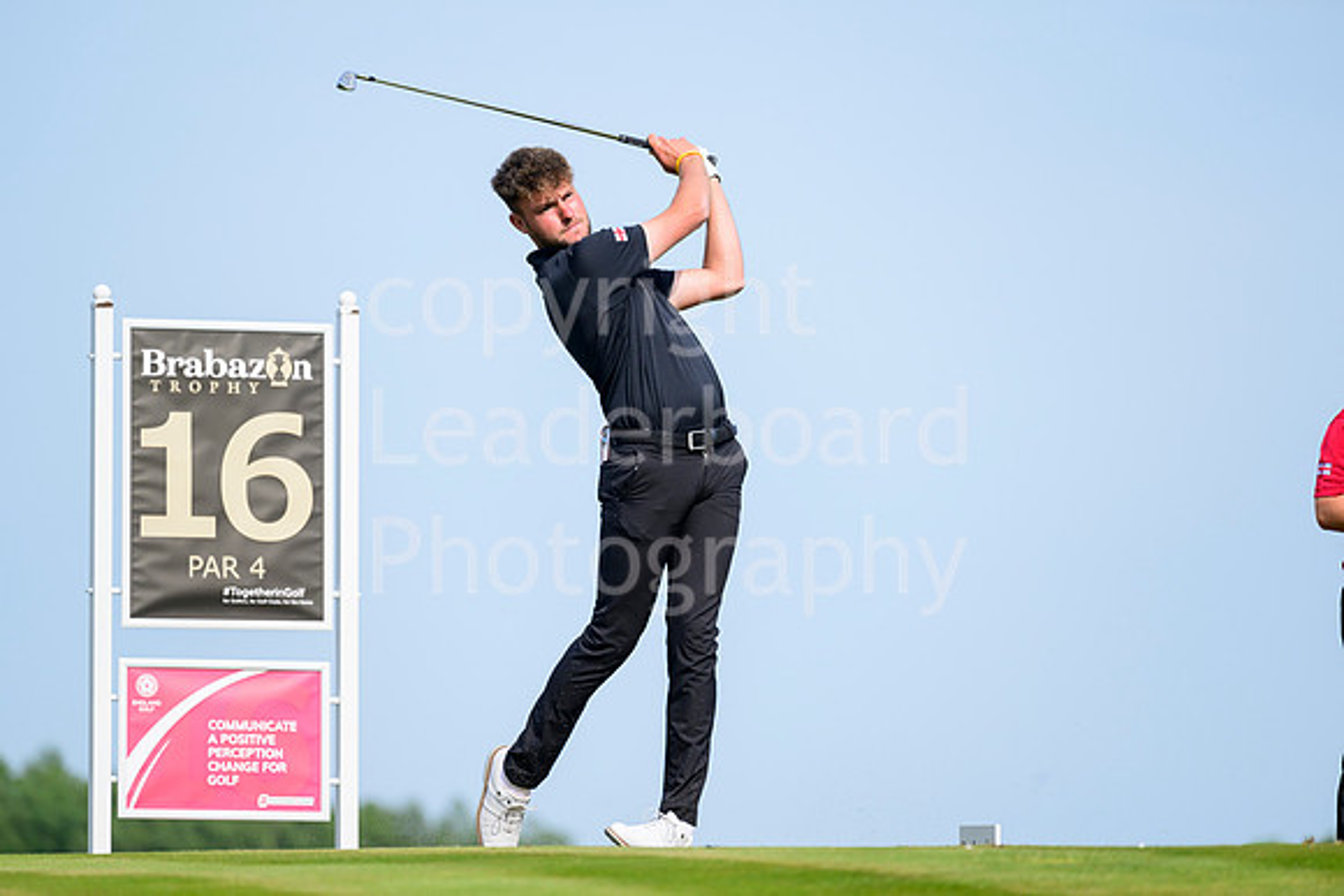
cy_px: 448
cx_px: 672
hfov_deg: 6.6
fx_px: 11575
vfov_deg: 4.4
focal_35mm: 310
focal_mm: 310
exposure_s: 1/2000
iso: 500
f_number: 5.6
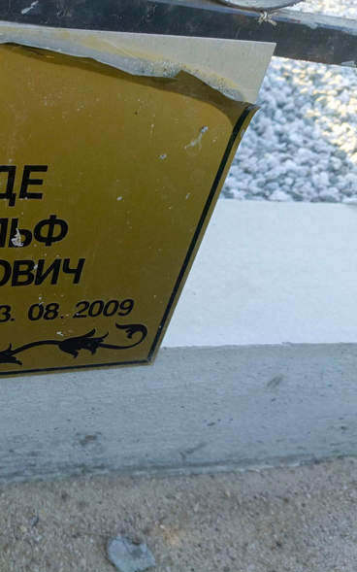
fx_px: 561
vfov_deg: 54.0
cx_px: 23
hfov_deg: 33.1
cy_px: 284
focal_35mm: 36
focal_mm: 4.76
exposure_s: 1/120
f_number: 1.69
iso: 199
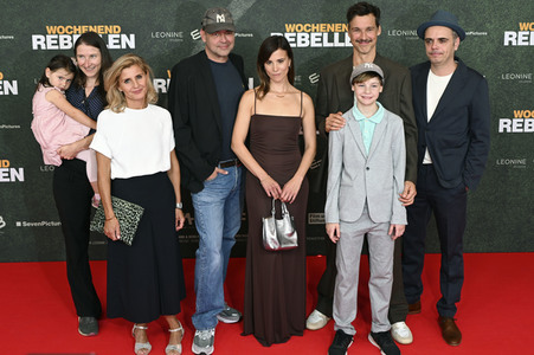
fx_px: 548
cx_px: 267
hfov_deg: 51.9
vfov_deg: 35.9
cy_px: 178
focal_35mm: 37
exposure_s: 1/200
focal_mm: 37
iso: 1250
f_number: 8
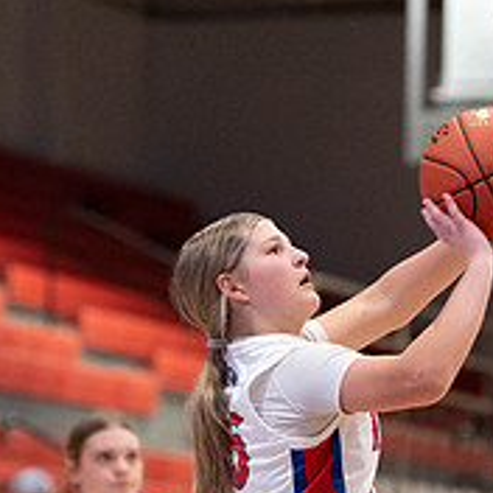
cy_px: 435
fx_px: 5511
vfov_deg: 5.1
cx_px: 298
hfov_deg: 5.1
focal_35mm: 342
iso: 5000
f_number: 2.8
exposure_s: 1/1000
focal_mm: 105
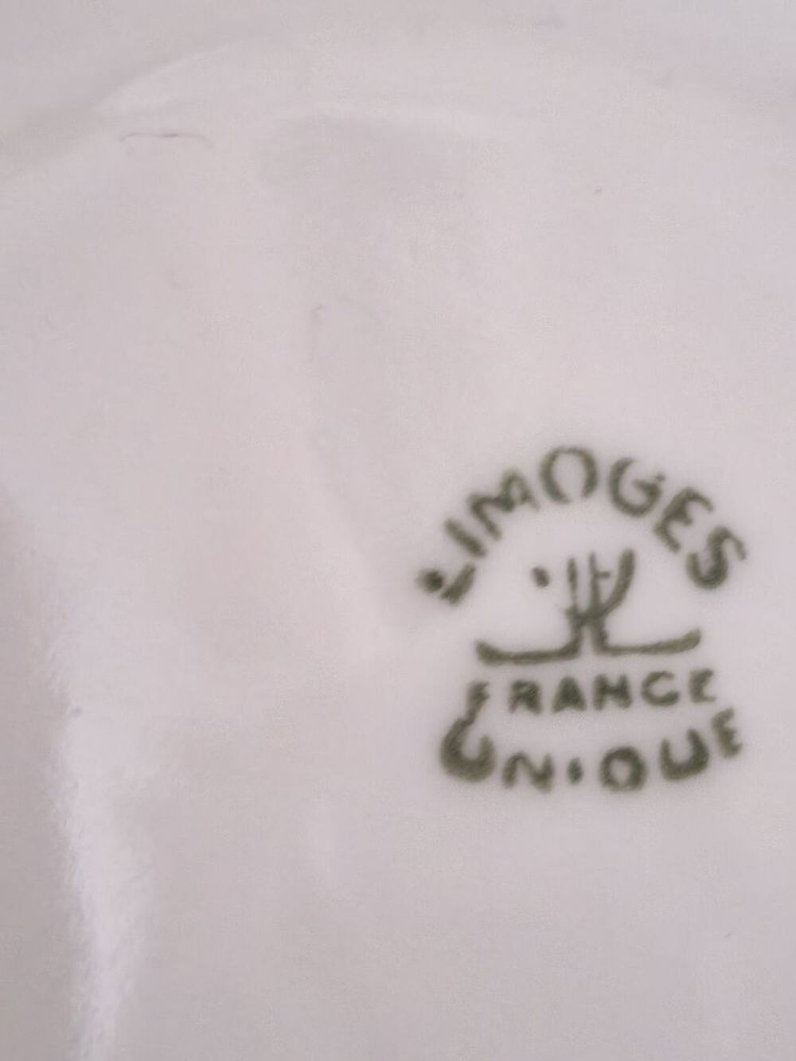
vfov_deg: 18.2
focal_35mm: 108
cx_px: 398
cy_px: 530
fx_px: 3311
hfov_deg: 13.7
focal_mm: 6.12
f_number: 1.9
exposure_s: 1/50
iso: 1250
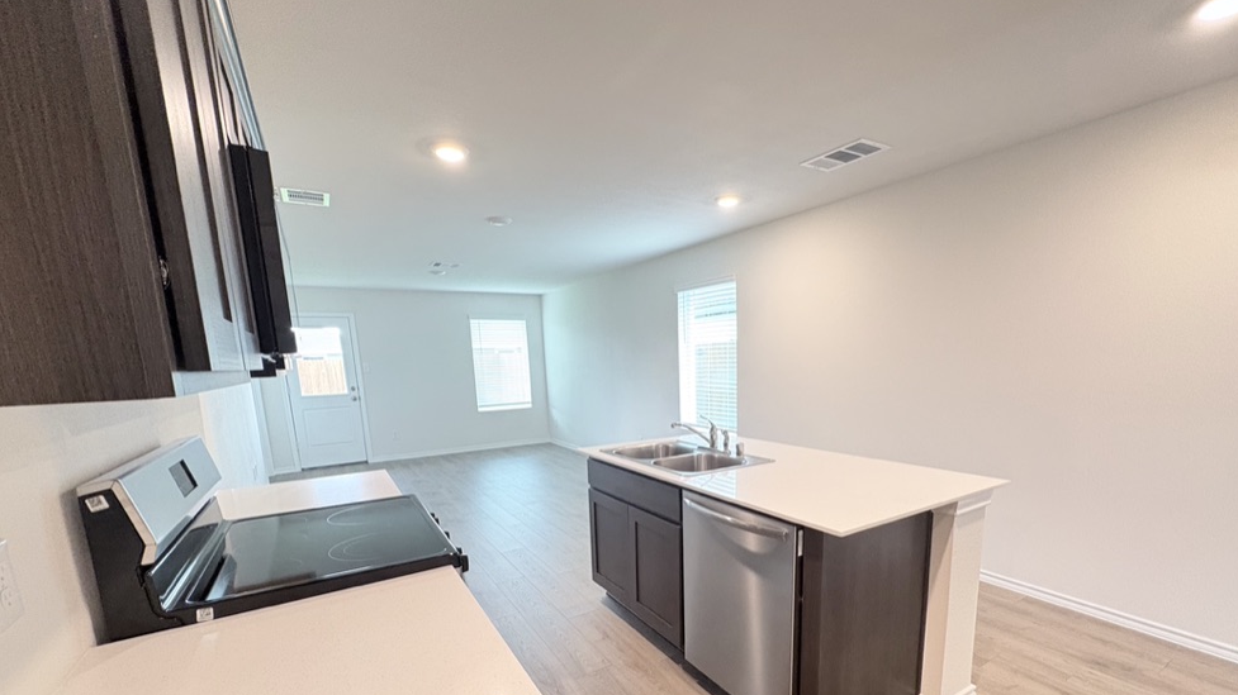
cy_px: 449
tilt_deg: -8.9
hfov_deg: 99.3
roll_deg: +1.9
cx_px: 646
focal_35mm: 16
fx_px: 525
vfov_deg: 65.7
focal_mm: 2.22
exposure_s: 1/60
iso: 500
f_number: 2.2
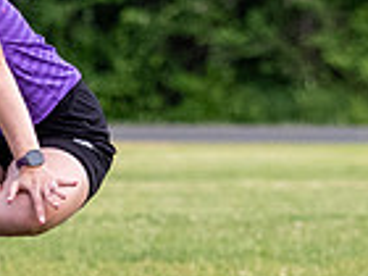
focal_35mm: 1443
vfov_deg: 1.0
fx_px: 15340
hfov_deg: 1.4
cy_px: -20
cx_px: -83
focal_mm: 150
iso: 1000
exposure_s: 1/1000
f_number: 3.5
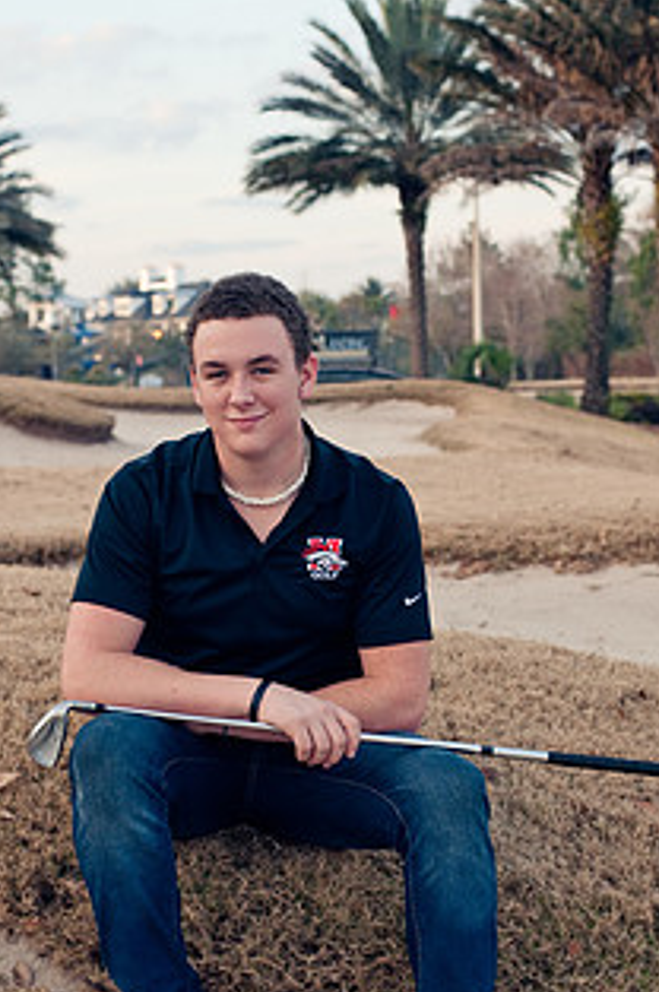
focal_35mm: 72
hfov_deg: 18.9
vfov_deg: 28.1
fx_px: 1981
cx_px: 287
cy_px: 551
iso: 200
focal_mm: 50
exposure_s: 1/250
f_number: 5
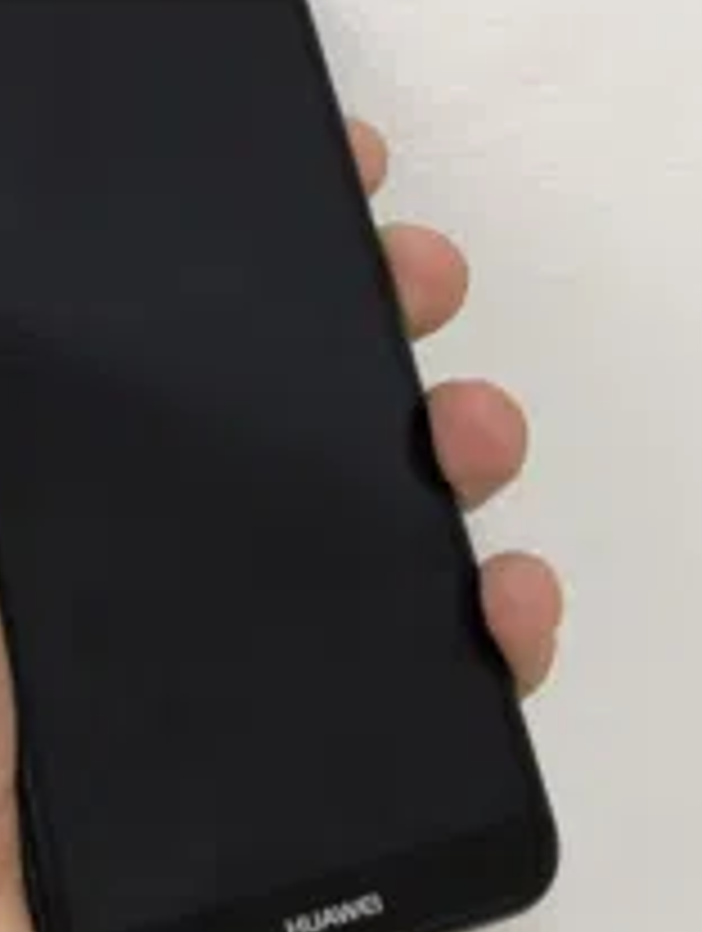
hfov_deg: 27.1
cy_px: 338
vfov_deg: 35.3
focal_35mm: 54
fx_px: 1456
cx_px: 279
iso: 64
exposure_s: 1/17
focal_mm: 3.99
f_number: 1.8
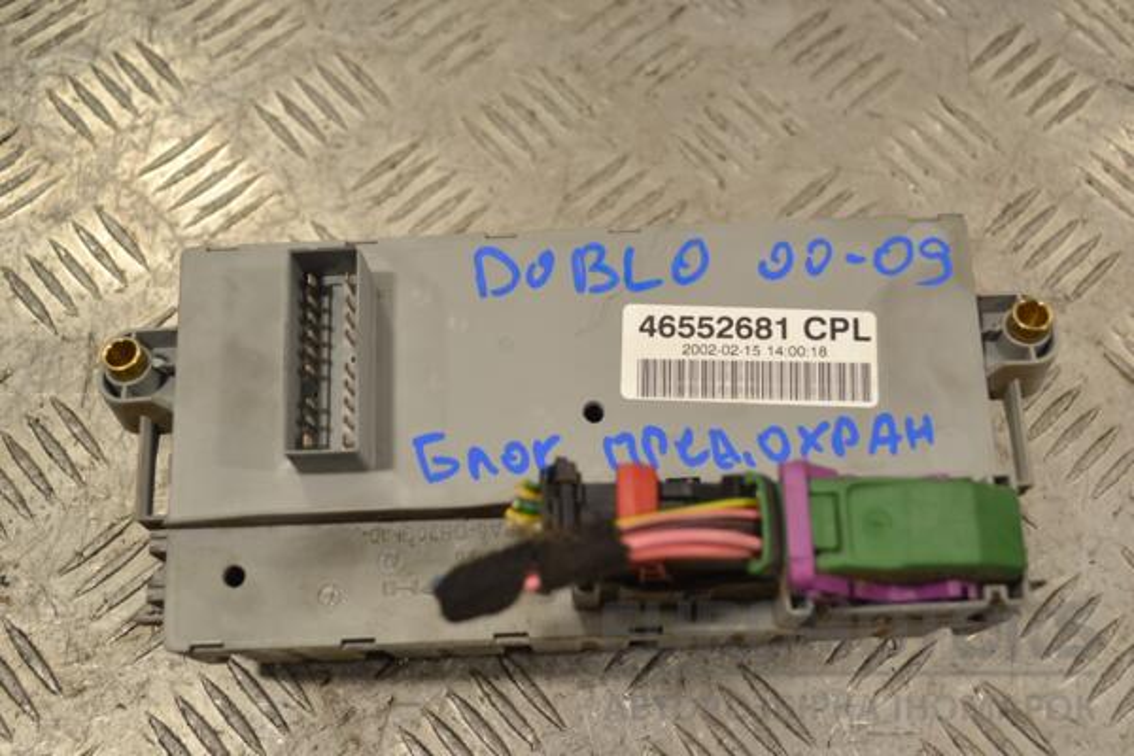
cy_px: 378
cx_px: 567
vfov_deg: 30.8
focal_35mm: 44
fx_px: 1370
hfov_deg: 45.0
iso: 320
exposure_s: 1/125
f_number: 5.6
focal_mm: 29
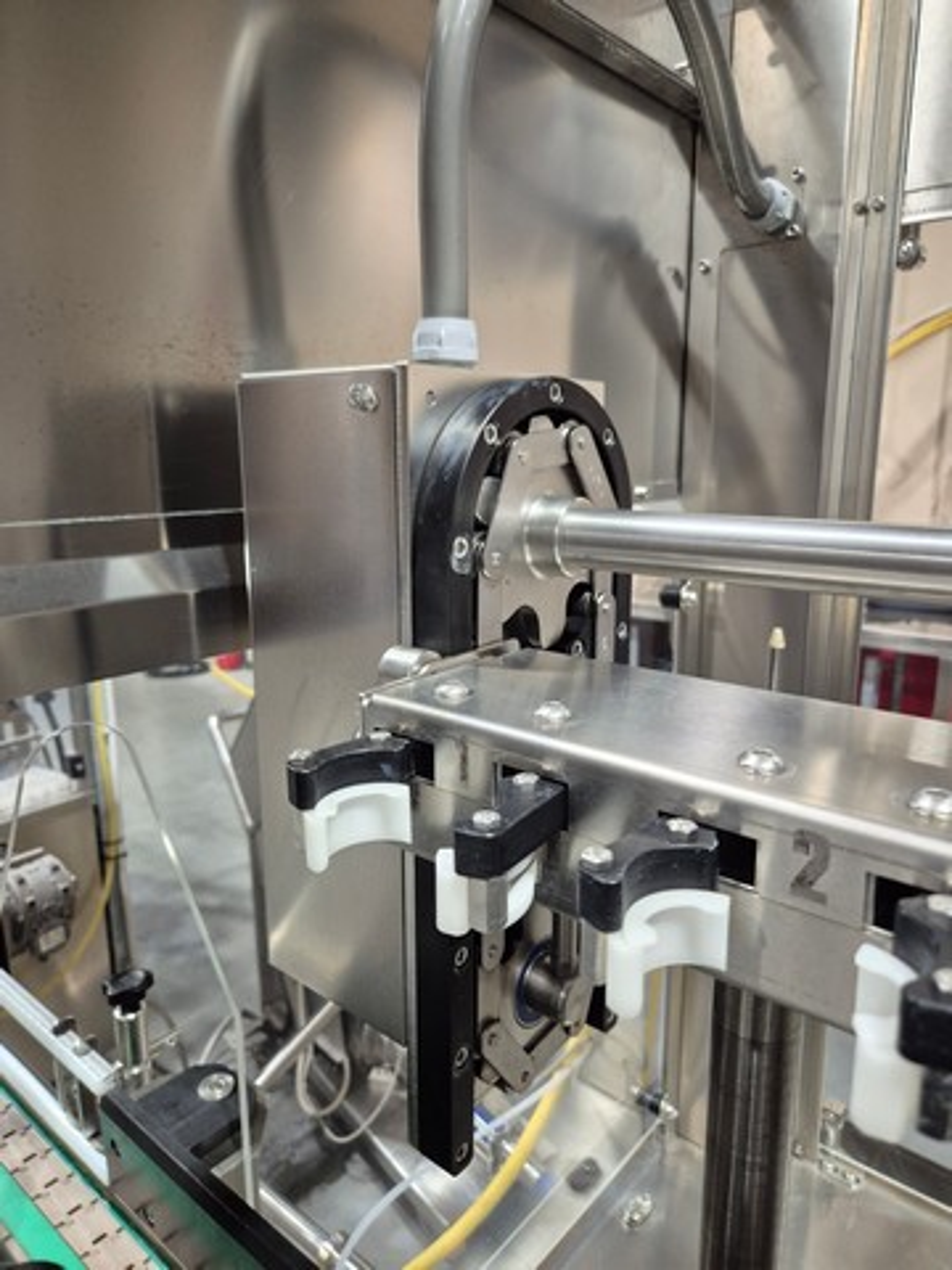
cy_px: 635
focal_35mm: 23
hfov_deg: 58.9
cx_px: 476
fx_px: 843
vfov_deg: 73.9
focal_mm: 5.4
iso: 400
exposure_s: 1/100
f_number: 1.8
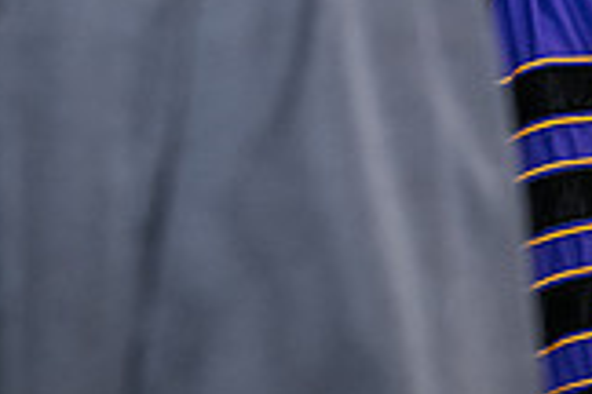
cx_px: 976
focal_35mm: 222
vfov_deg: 6.2
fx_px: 3650
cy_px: -16
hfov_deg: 9.0
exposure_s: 1/125
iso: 2500
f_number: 5
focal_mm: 62
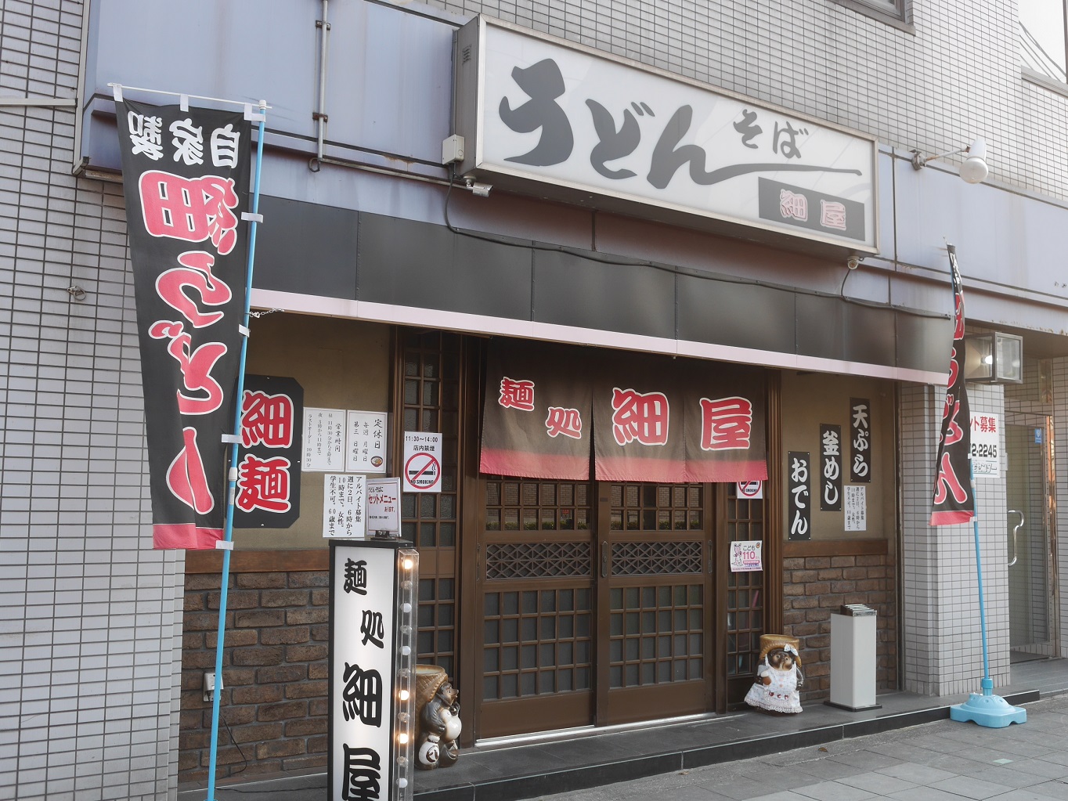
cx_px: 534
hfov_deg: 54.0
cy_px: 400
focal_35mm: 34
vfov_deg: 41.8
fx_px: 1049
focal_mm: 17
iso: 200
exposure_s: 1/250
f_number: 4
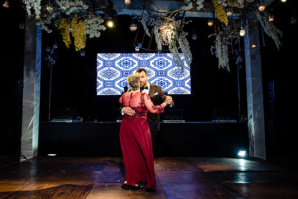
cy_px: 100
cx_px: 149
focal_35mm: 30
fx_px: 245
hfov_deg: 62.7
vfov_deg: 44.3
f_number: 6.3
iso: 2000
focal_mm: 29
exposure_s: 1/160
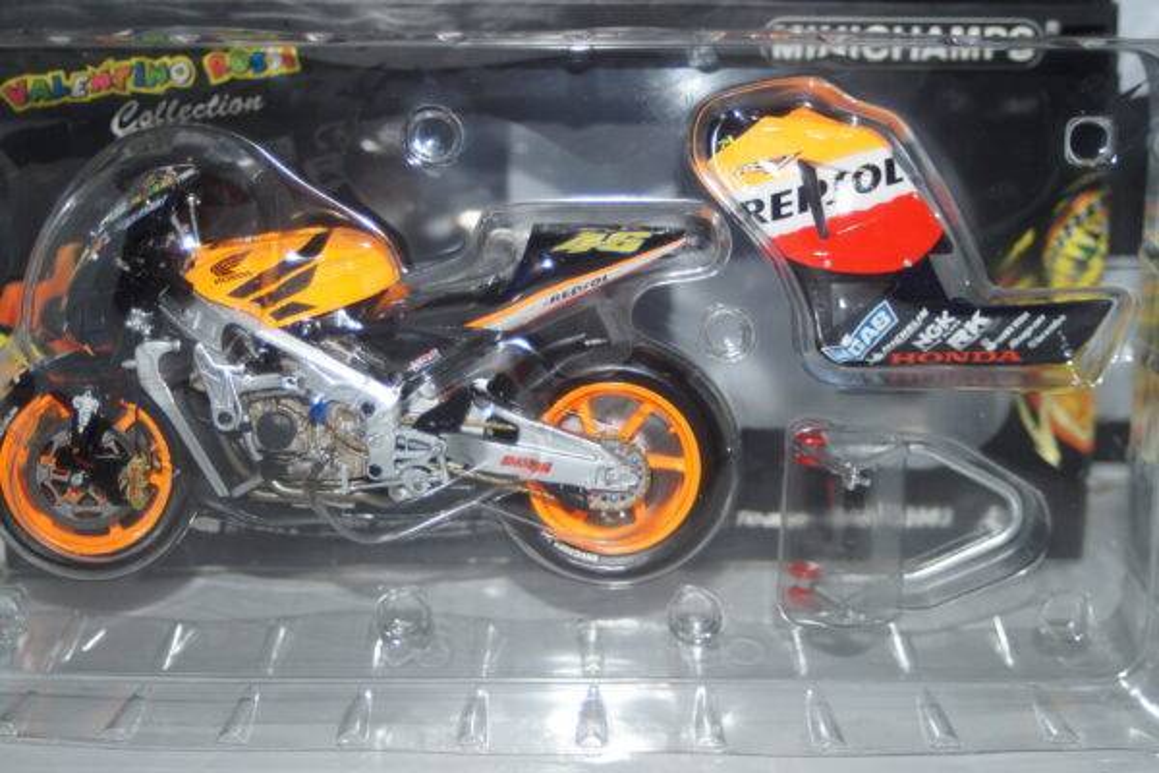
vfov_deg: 22.6
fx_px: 1932
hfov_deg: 33.4
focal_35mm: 60
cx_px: 580
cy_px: 386
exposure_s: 1/100
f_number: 4.5
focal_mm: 40
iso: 125
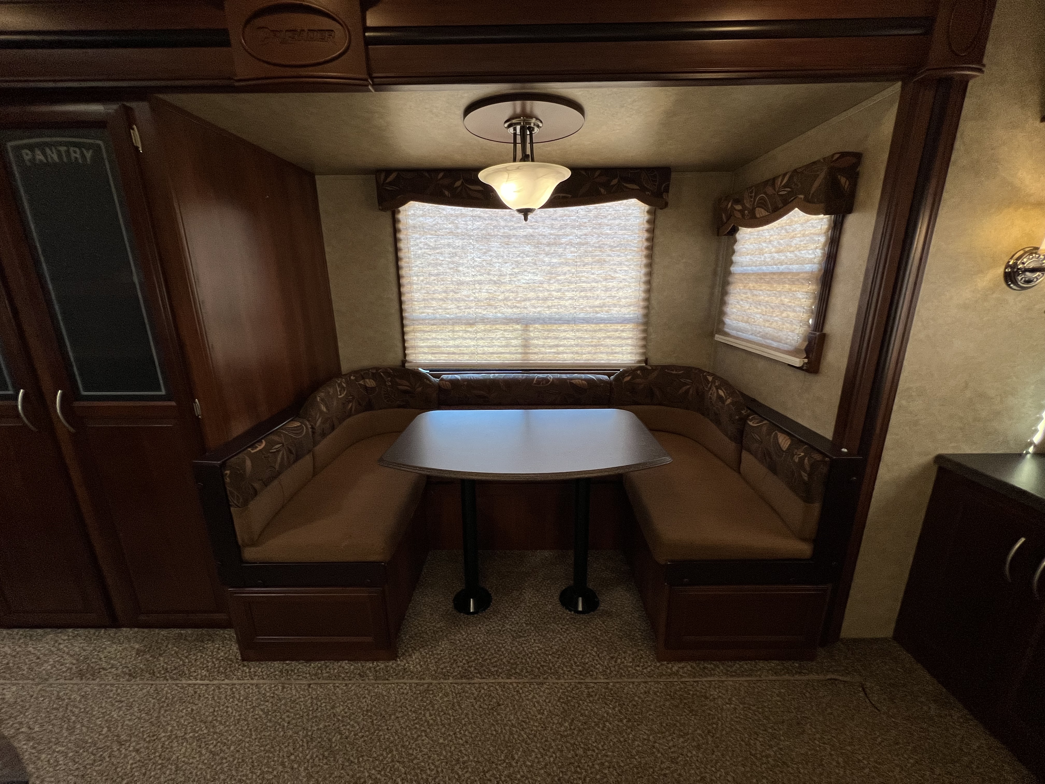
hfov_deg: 106.2
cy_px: 392
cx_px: 522
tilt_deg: -15.4
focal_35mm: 13
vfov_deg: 89.9
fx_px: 392
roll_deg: +0.2
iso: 250
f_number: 1.8
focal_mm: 1.57
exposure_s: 1/94
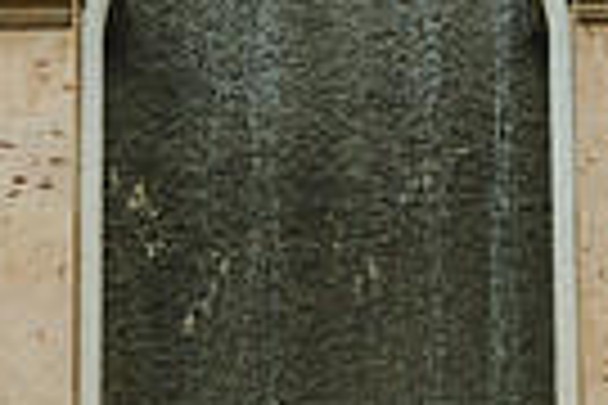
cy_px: 648
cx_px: 360
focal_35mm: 103
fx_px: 1739
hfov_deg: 19.8
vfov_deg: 12.5
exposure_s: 1/200
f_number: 3.5
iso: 1000
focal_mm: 24
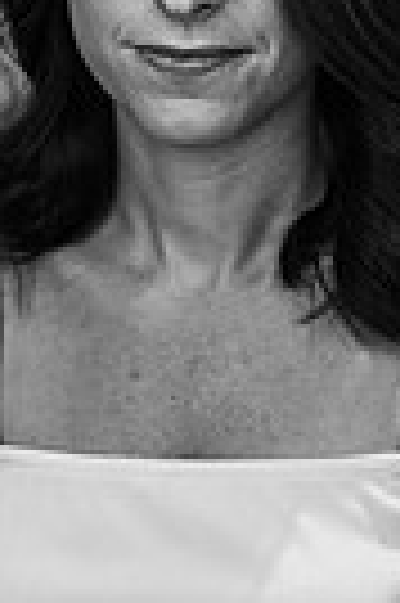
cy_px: -99
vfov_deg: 7.2
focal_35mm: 286
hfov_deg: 4.8
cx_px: 92
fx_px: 4779
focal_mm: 85
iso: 220
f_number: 2.5
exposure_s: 1/200
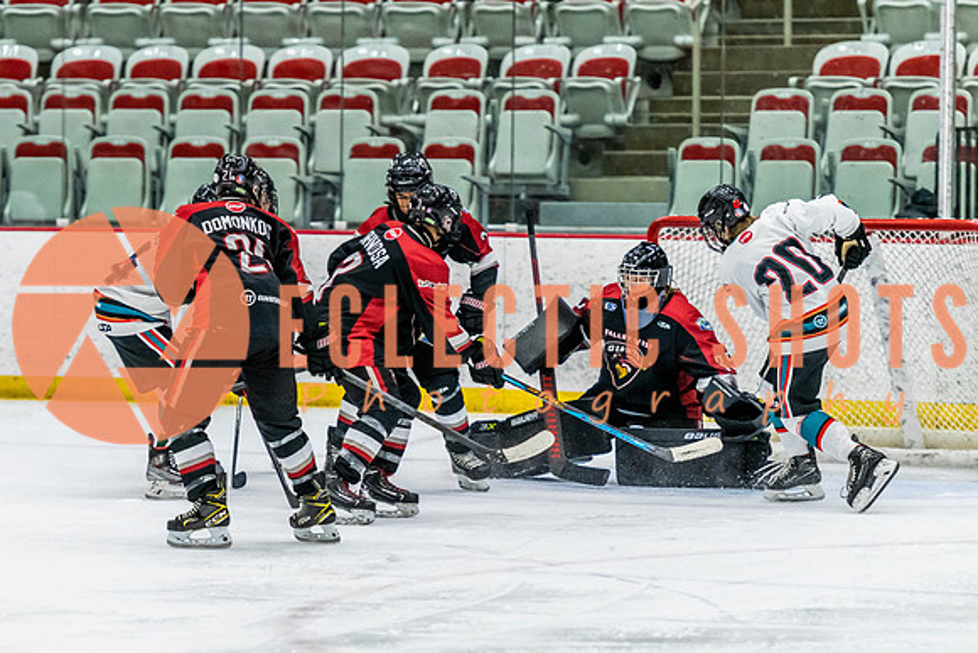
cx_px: 434
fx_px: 6079
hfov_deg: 9.2
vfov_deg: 6.1
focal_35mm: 224
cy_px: 427
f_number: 2.8
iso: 3200
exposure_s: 1/640
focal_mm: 155
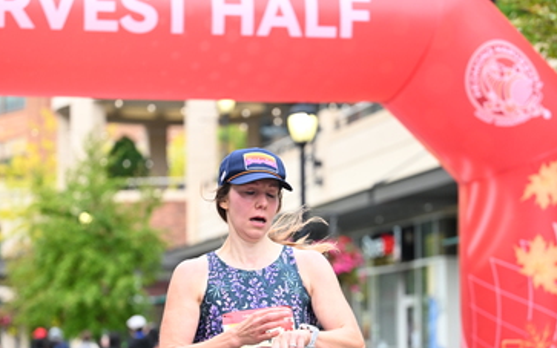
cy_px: 254
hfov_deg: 17.5
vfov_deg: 11.0
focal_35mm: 119
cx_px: 280
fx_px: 1807
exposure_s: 1/1600
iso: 1000
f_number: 2.8
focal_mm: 77
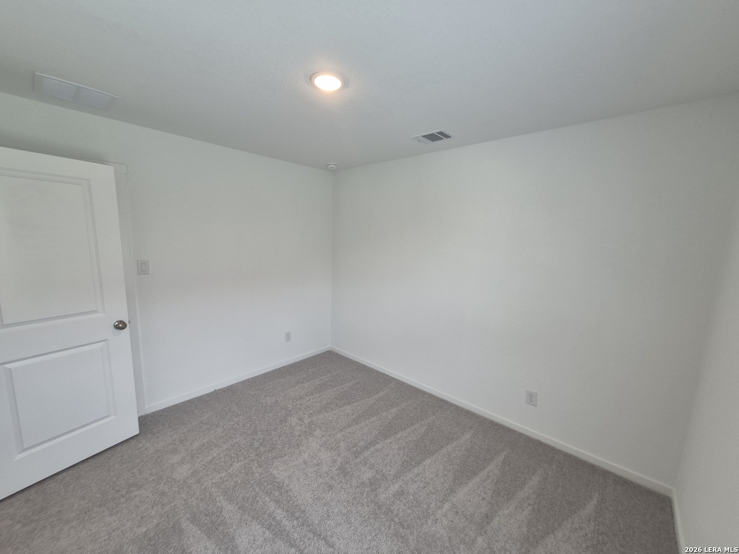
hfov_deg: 106.2
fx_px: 278
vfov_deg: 89.9
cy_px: 277
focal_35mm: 13
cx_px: 370
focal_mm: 1.74
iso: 64
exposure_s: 1/59
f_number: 2.2
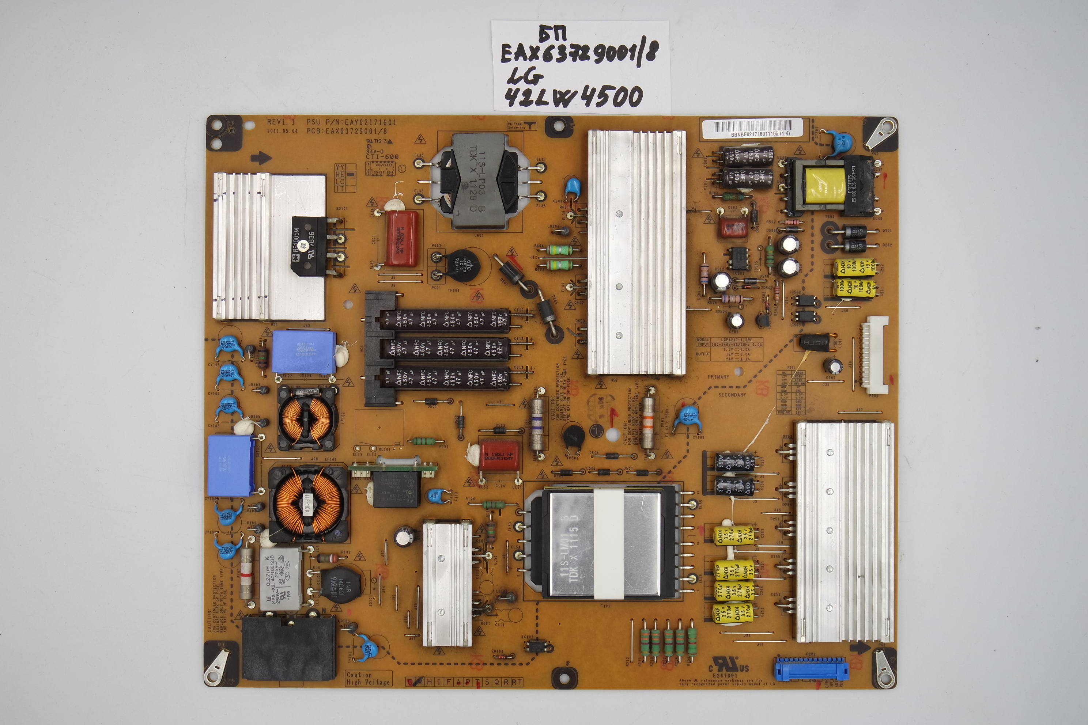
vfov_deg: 33.4
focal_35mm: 40
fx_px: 1209
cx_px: 544
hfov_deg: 48.5
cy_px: 362
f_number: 5
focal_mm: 15
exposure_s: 1/100
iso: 160
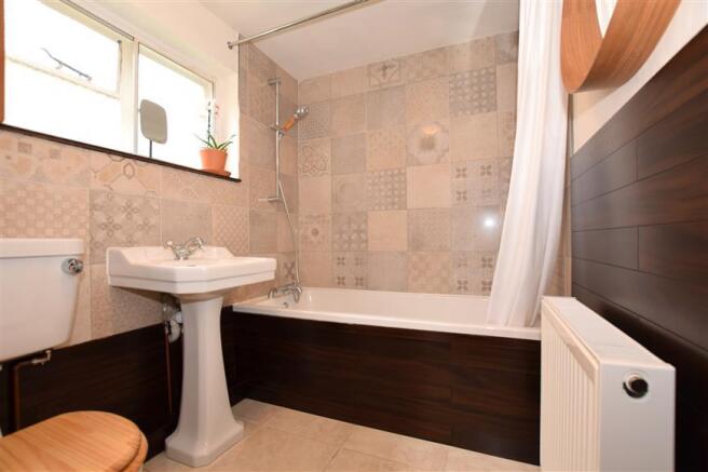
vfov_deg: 77.3
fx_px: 295
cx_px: 354
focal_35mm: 15
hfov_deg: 100.4
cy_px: 236
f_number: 5.6
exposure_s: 1/10
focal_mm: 10
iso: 400
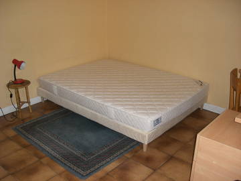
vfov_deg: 37.7
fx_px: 265
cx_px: 120
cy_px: 90
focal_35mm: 38
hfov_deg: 49.0
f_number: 2.7
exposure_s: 1/60
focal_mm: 6.2
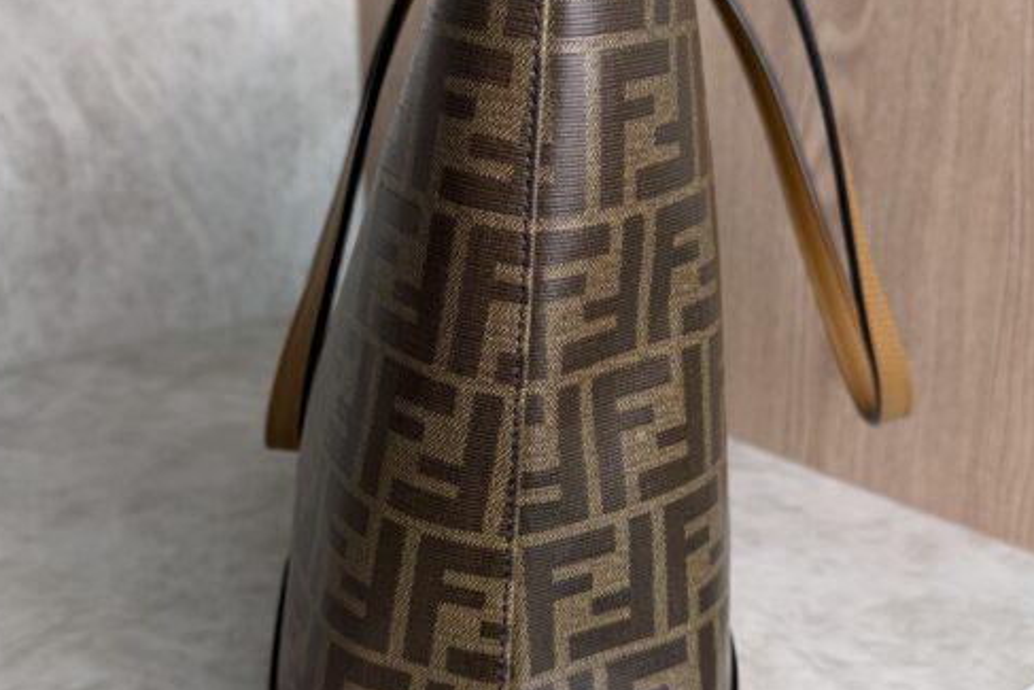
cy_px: 293
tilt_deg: -15.5
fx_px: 1178
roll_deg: -0.5
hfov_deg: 47.4
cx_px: 505
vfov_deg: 32.6
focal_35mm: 41
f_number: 1.78
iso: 80
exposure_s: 1/120
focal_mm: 6.76
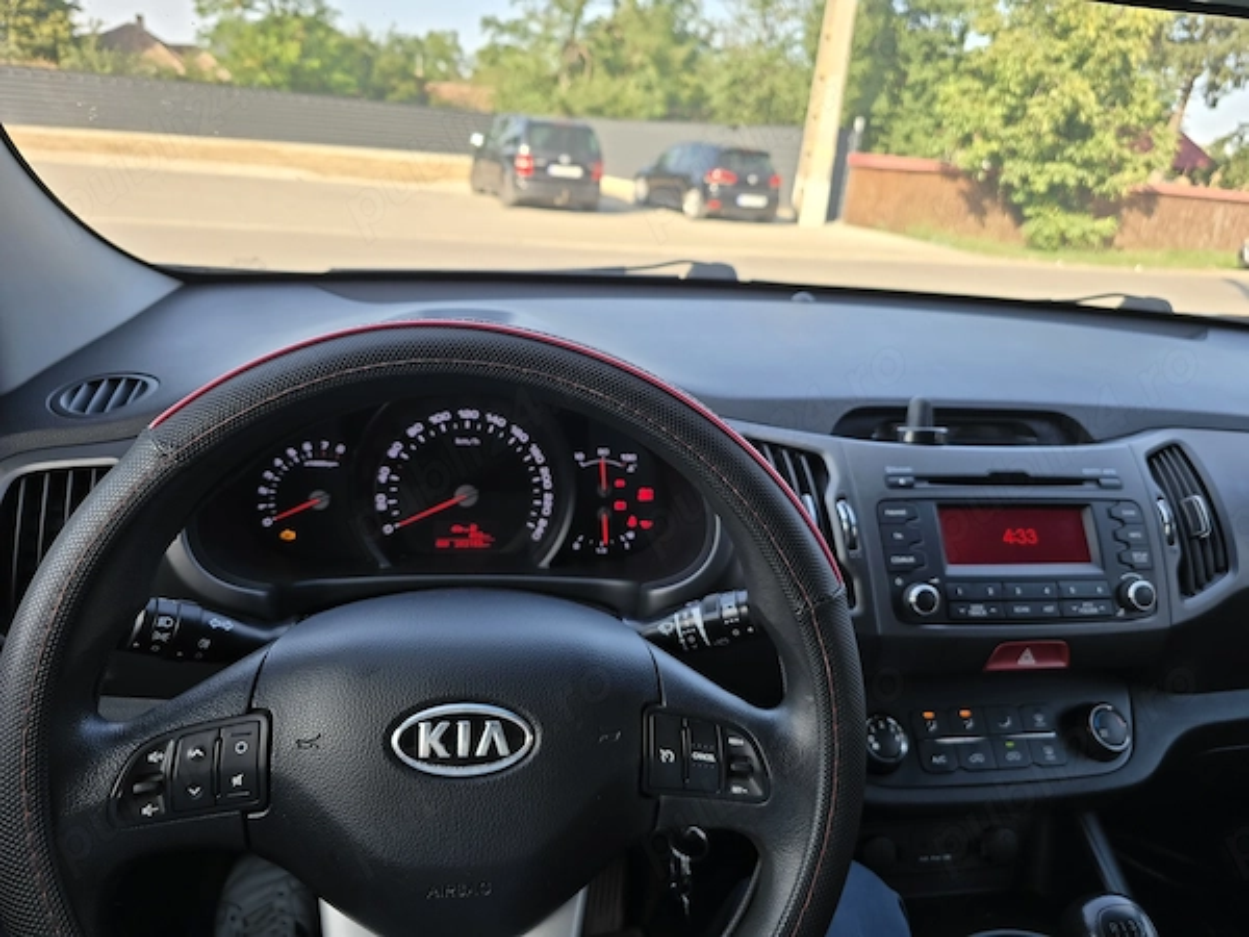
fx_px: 830
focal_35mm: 23
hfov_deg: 73.9
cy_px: 468
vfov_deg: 58.9
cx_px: 624
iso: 20
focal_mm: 6.3
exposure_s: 1/180
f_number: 1.7
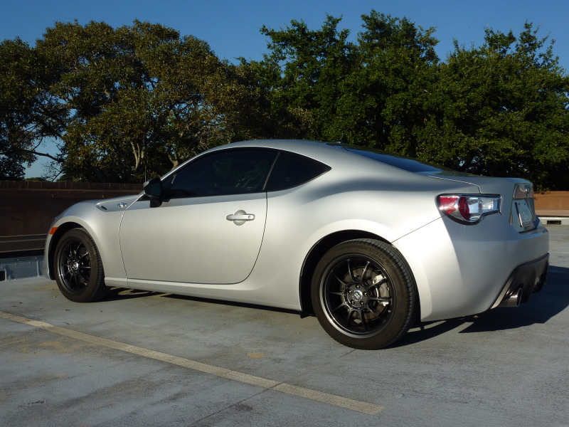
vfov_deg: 44.2
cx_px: 284
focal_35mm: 32
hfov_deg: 56.8
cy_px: 214
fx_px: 526
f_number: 5.6
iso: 80
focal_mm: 5.3
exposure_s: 1/500
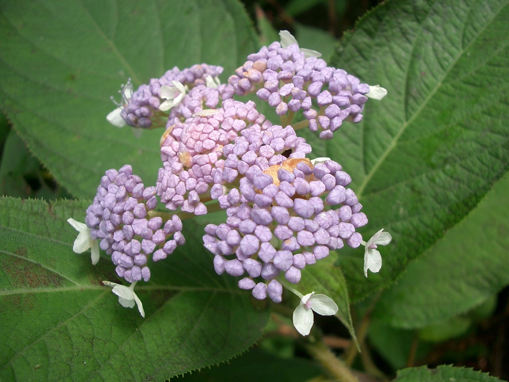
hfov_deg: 52.6
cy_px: 191
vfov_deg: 40.7
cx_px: 254
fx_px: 515
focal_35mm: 35
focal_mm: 5.8
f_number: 2.6
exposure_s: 1/320
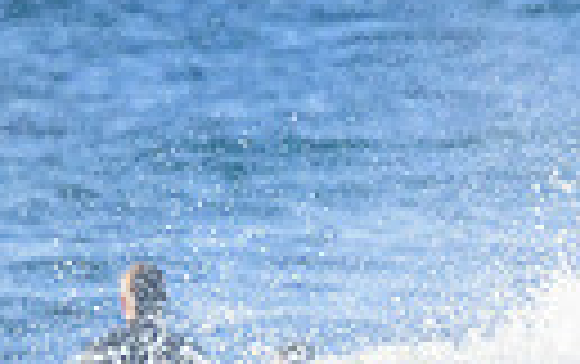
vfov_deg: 0.5
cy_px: 506
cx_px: 1280
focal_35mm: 2644
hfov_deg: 0.8
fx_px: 41848
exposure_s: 1/2000
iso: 2200
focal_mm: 550
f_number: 11
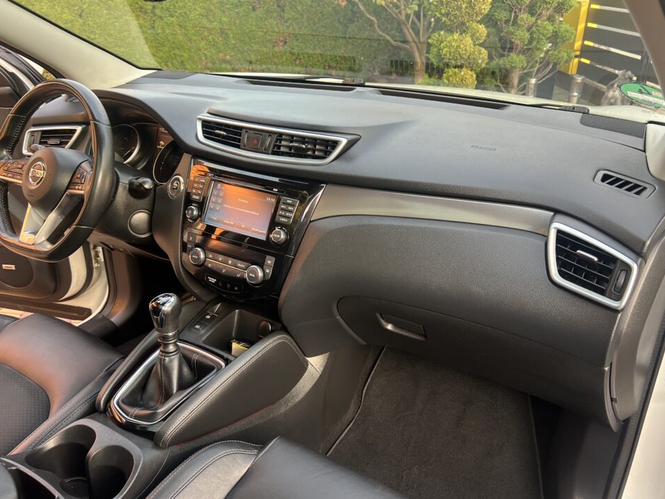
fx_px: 538
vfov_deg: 49.7
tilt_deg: -27.0
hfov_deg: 63.4
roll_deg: +0.7
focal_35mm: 28
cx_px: 329
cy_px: 256
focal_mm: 5.7
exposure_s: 1/121
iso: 125
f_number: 1.5
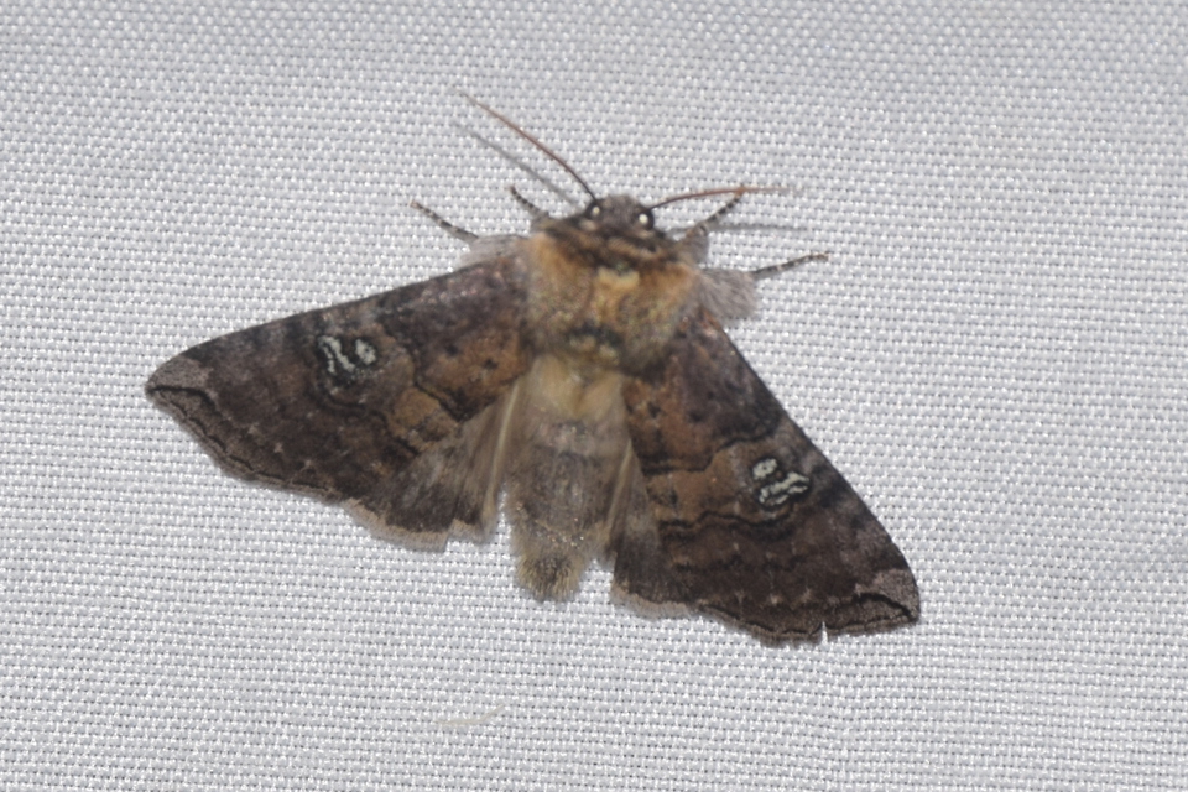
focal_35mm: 210
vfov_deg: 6.5
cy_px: 396
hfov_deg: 9.8
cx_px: 594
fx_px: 6929
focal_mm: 140
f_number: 13
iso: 100
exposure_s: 1/160
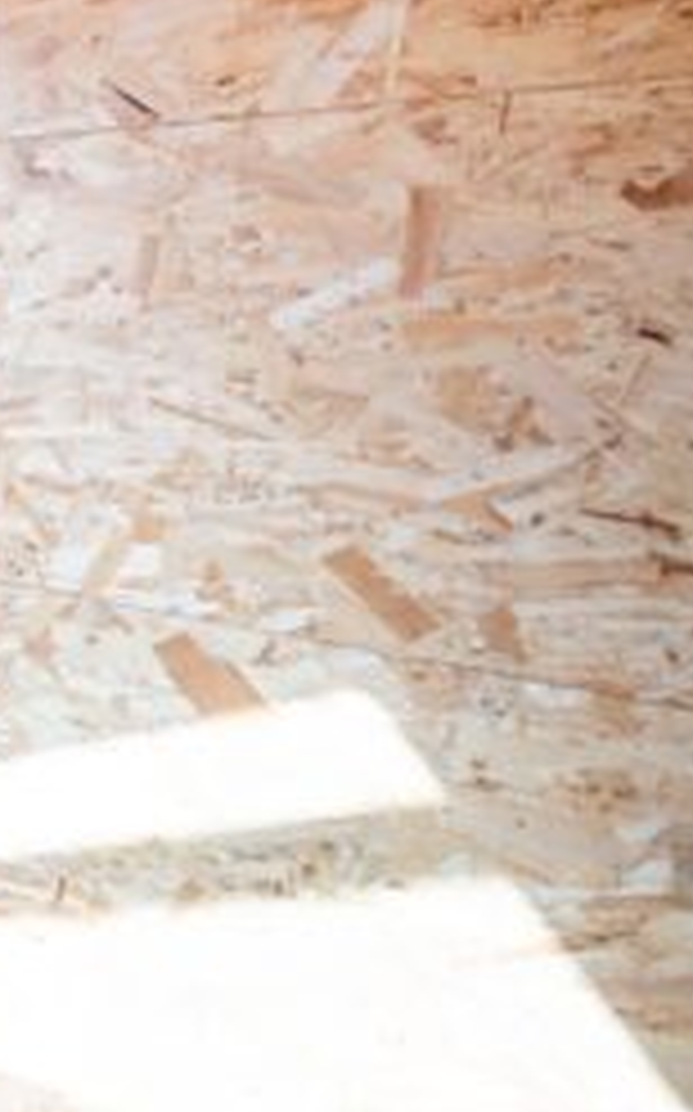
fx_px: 1150
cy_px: 324
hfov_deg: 16.8
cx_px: -855
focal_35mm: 38
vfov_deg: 50.1
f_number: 4
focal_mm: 12
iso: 400
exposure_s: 1/125
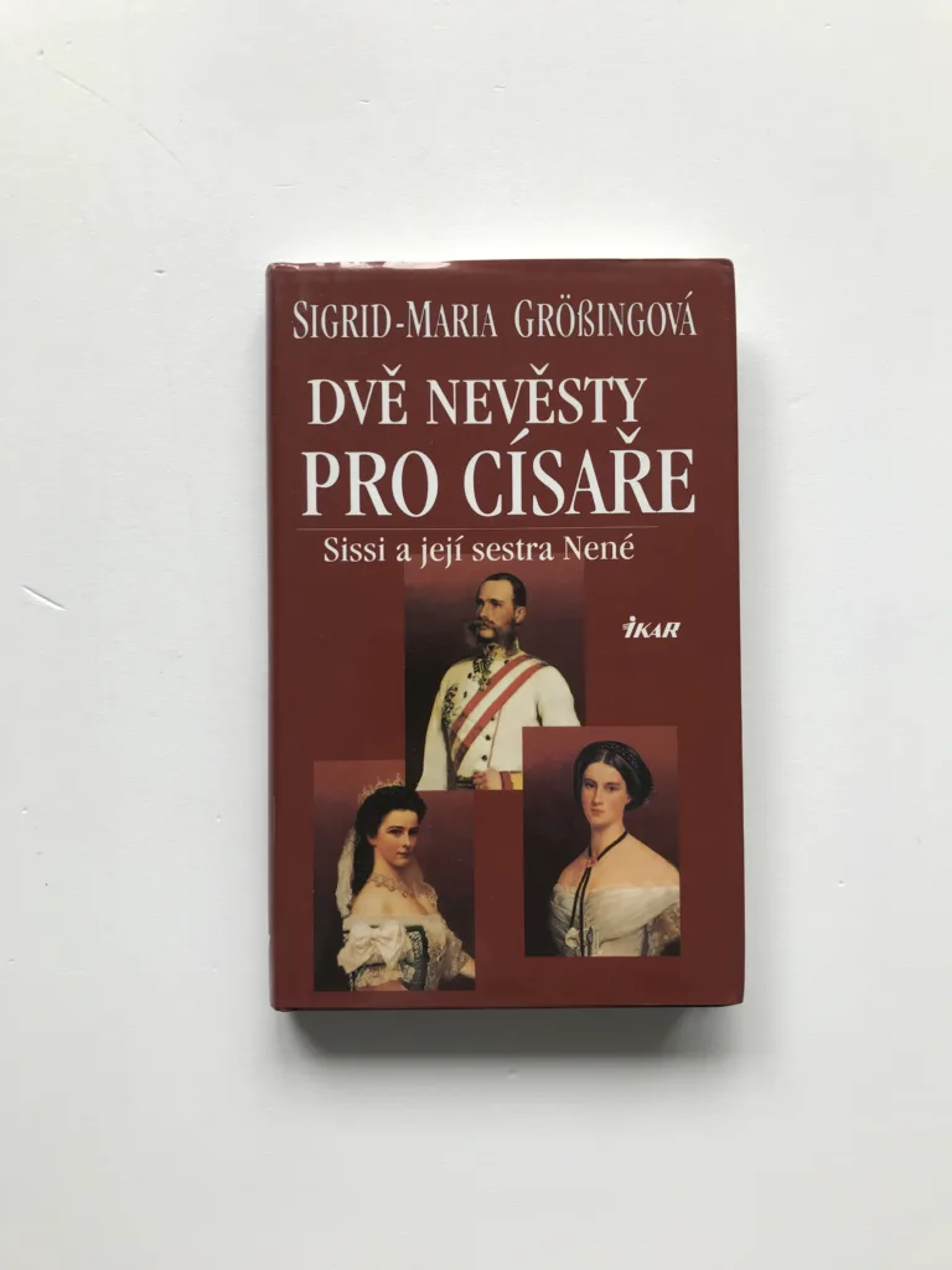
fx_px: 1027
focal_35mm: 28
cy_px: 635
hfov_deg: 49.7
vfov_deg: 63.4
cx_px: 476
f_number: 1.8
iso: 20
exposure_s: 1/100
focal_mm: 3.99
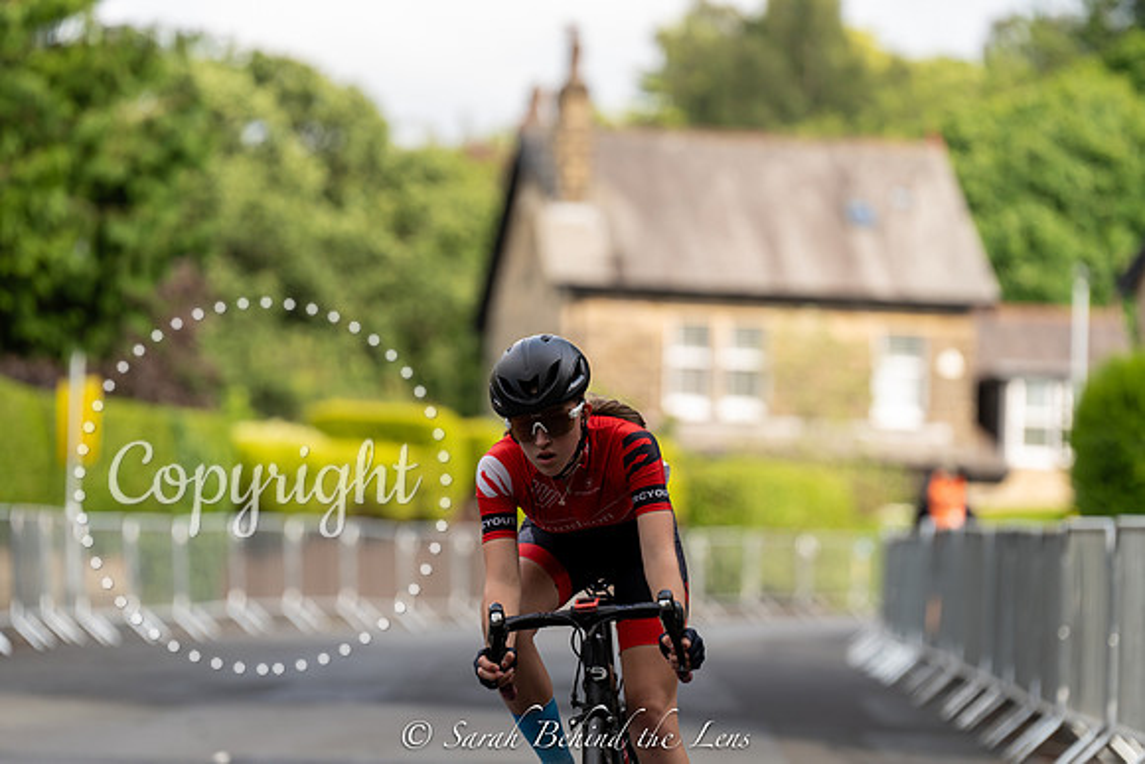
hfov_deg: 10.9
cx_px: 572
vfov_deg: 7.3
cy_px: 382
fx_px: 5981
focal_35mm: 188
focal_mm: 188
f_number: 3.5
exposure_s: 1/640
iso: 320
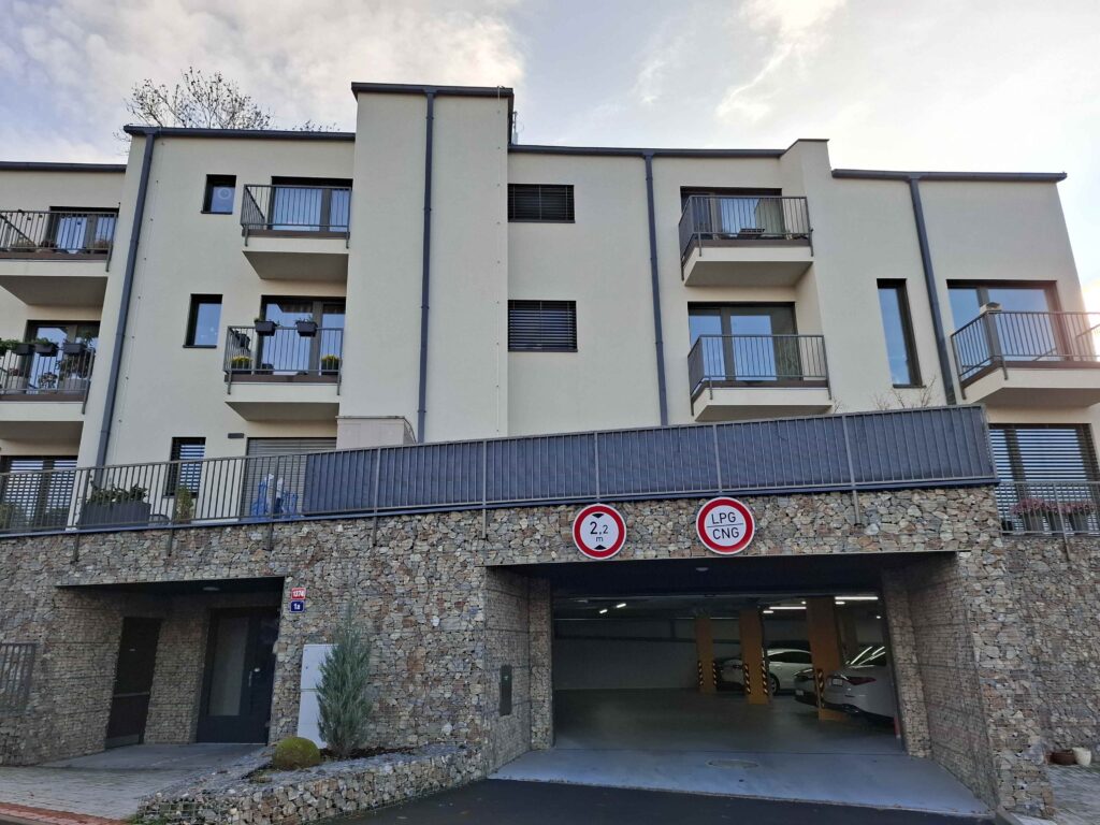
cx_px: 550
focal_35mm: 23
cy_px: 412
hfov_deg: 73.9
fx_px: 731
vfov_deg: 58.9
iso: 50
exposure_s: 1/704
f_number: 1.8
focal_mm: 5.54
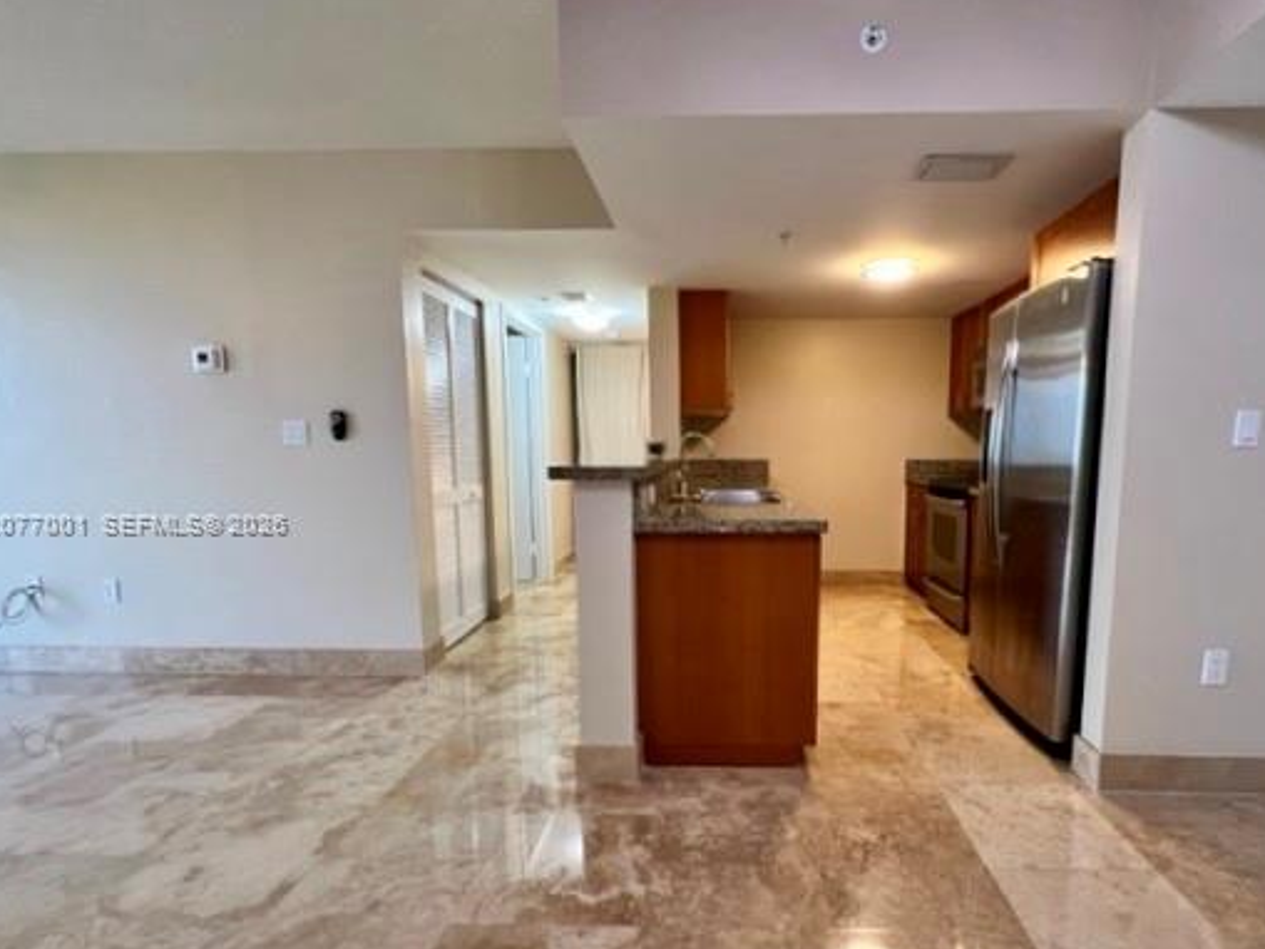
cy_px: 524
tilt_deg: -8.1
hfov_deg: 93.8
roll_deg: +1.2
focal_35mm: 16
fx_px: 585
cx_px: 724
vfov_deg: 77.9
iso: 250
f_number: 1.8
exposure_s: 1/60
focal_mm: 1.57
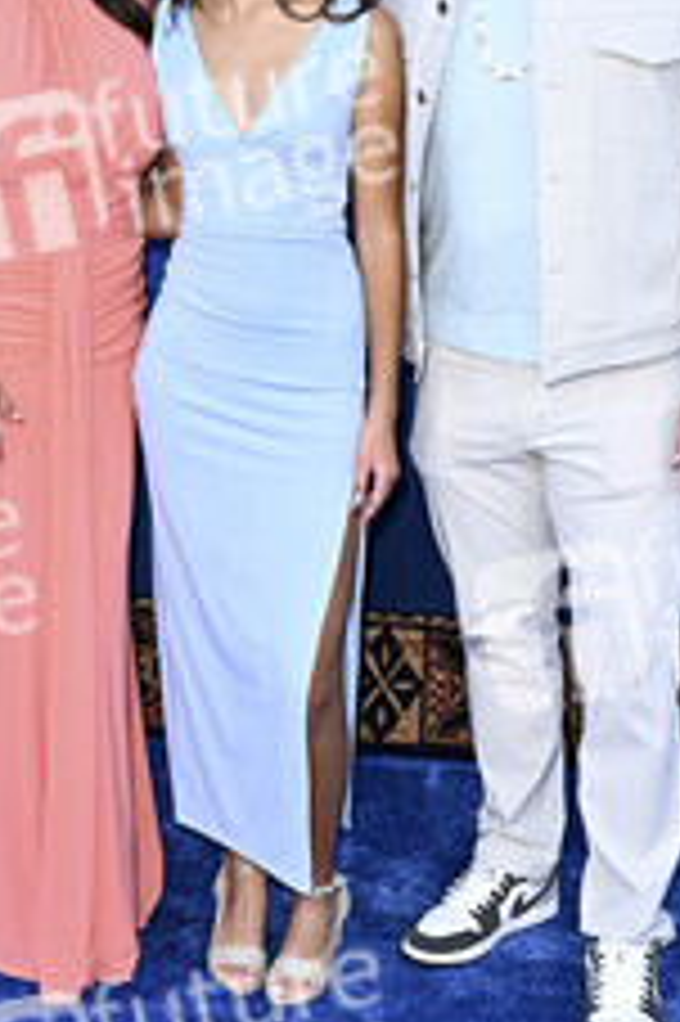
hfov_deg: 18.4
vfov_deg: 27.3
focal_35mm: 74
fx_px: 2100
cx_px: 297
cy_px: 383
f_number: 6.3
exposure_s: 1/250
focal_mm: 42
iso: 1000
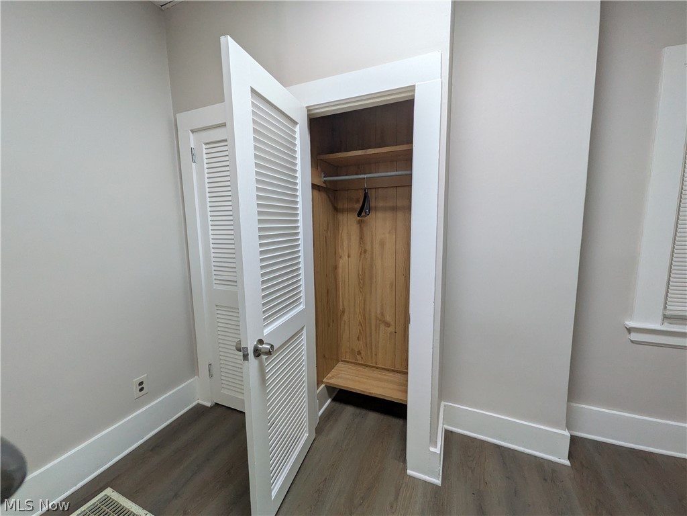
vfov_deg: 85.7
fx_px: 278
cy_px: 258
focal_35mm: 14
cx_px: 344
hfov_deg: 102.1
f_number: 2.2
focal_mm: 1.85
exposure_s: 1/120
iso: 302
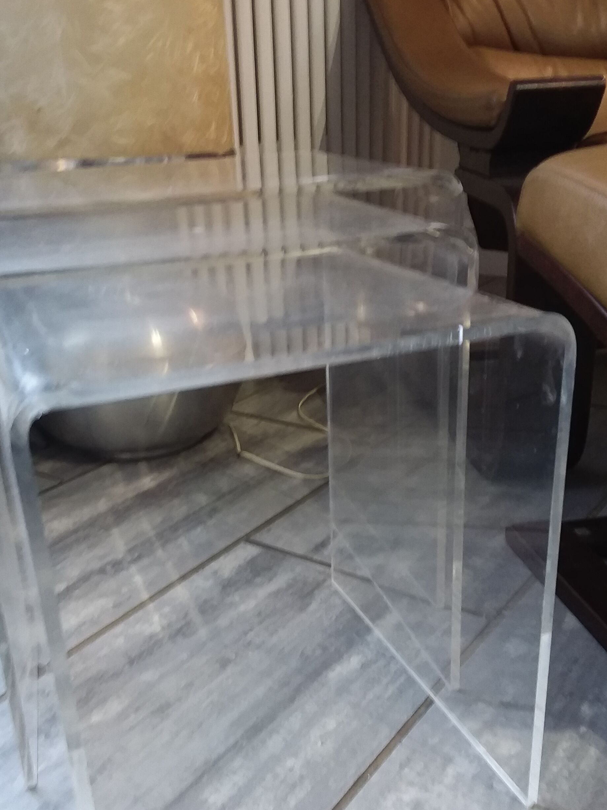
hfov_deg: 39.6
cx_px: 256
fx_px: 842
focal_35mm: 36
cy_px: 485
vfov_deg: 51.0
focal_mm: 2.91
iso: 100
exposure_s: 1/17
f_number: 1.9
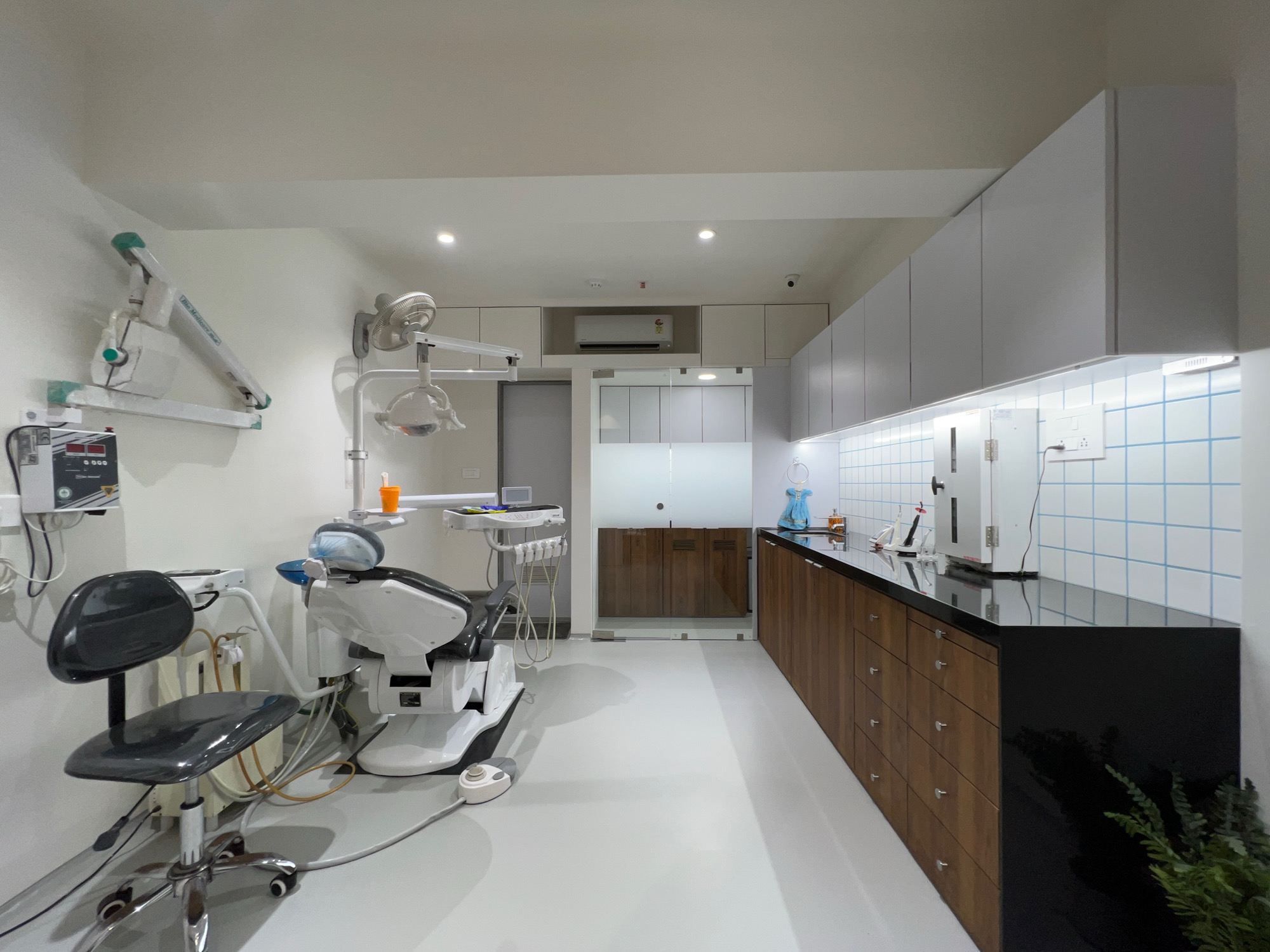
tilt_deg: +0.6
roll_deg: +0.6
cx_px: 635
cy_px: 476
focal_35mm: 13
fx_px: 477
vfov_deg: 89.9
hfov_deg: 106.2
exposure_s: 1/33
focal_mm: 1.57
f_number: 1.8
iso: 40
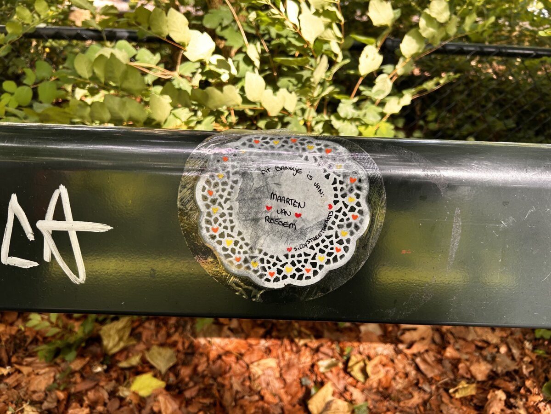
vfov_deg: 53.1
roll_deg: -2.4
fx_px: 414
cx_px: 276
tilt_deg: -26.6
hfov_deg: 67.3
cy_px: 207
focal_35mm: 26
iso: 32
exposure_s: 1/121
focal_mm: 5.7
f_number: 1.5
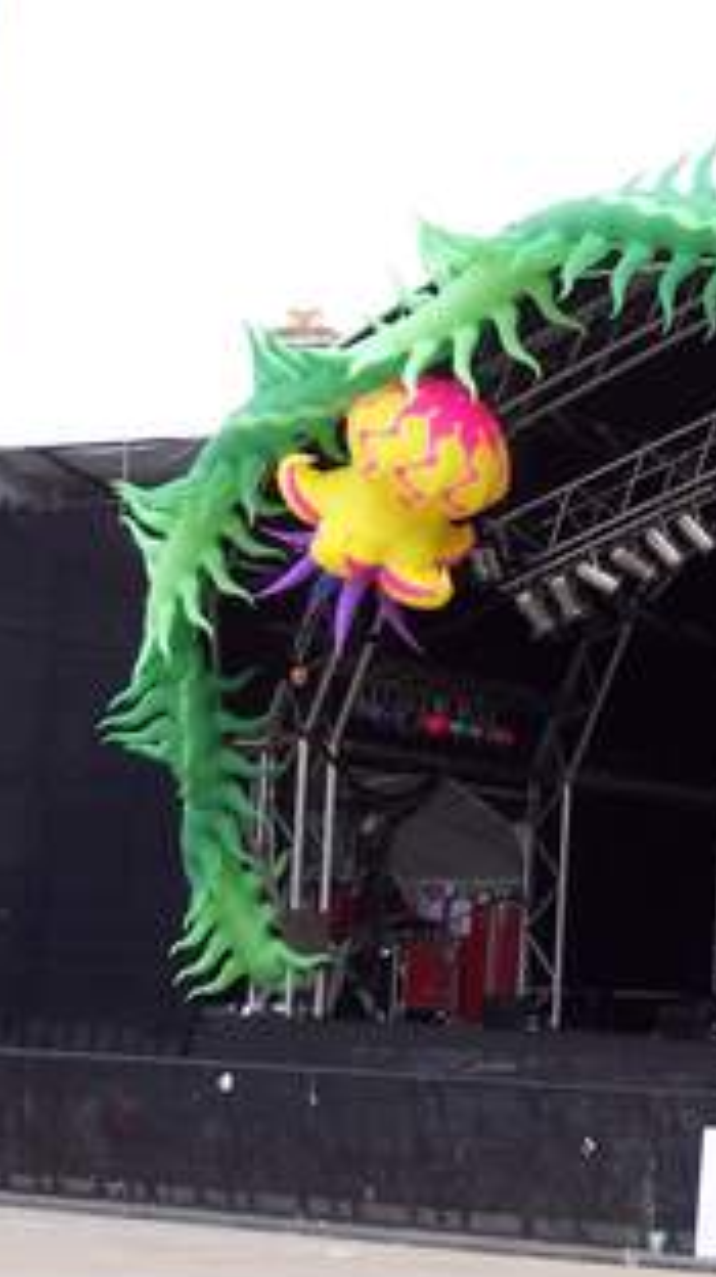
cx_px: 1137
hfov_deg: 13.2
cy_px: 745
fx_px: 2875
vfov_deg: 25.0
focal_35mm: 85
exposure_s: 1/500
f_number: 2.8
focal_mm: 8
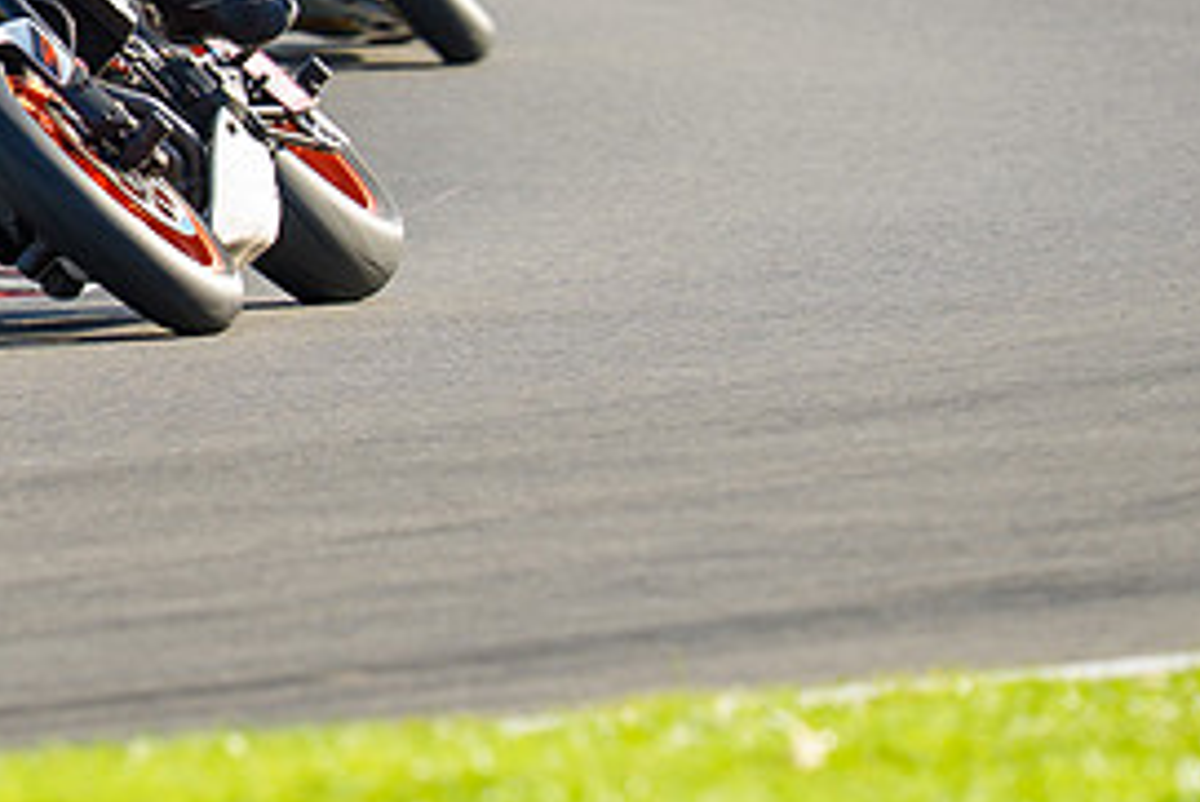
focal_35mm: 1037
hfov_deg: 2.0
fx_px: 34584
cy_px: -16
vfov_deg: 1.3
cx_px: -277
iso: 125
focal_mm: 400
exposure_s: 1/400
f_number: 5.6
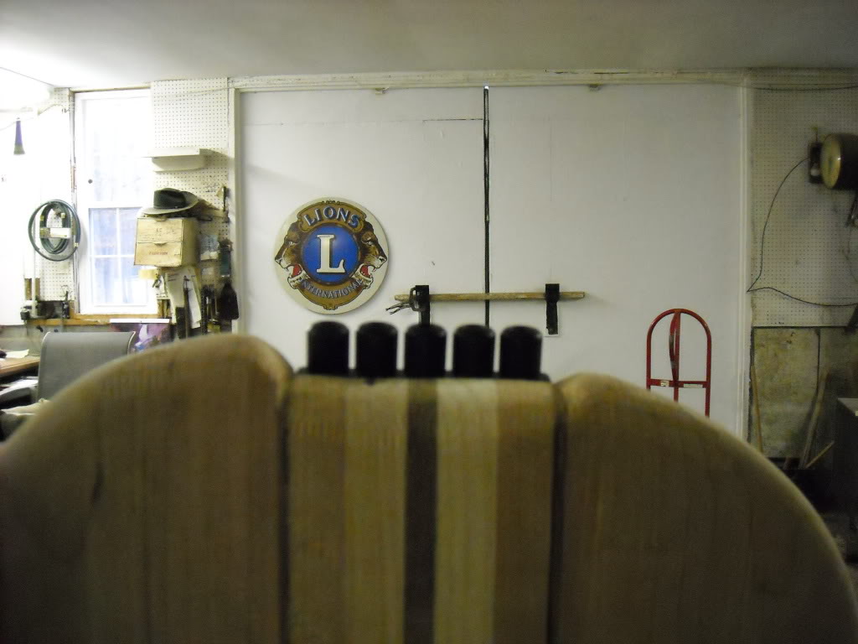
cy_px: 322
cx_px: 429
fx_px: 868
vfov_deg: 40.7
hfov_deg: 52.6
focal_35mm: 35
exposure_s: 1/47
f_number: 2.8
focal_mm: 5.7
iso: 800
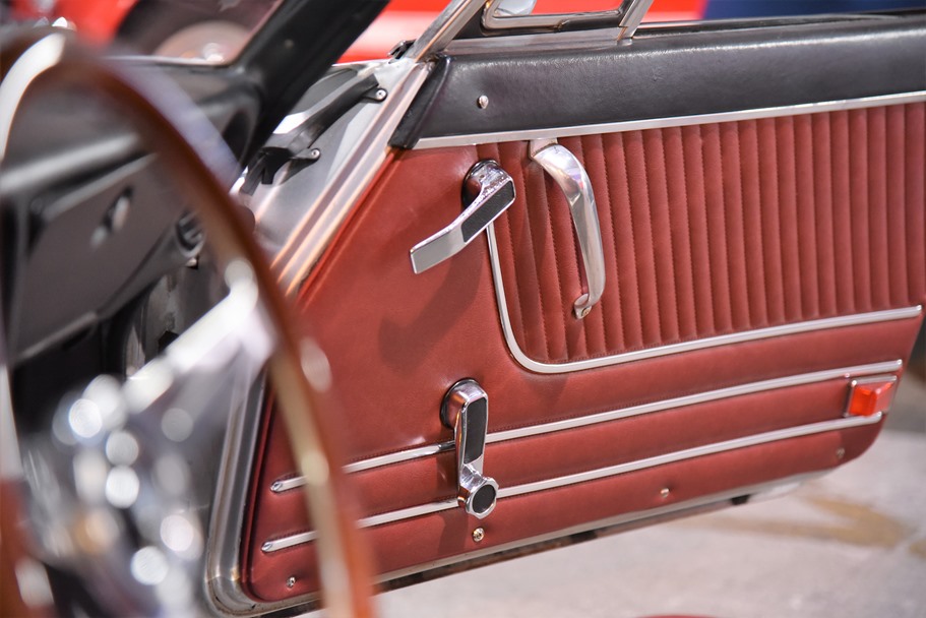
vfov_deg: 11.4
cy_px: 309
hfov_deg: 17.1
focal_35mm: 120
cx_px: 463
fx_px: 3087
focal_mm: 120
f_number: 4
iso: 3200
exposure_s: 1/60
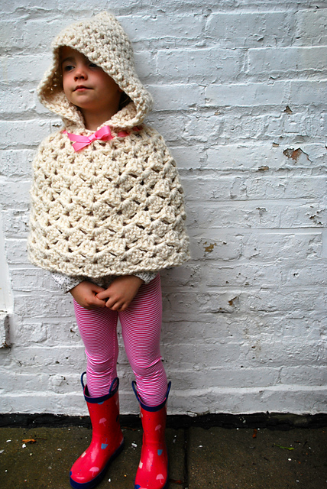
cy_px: 244
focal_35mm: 39
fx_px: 530
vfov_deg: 49.5
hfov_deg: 34.3
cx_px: 164
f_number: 4.5
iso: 280
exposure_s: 1/30
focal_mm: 26
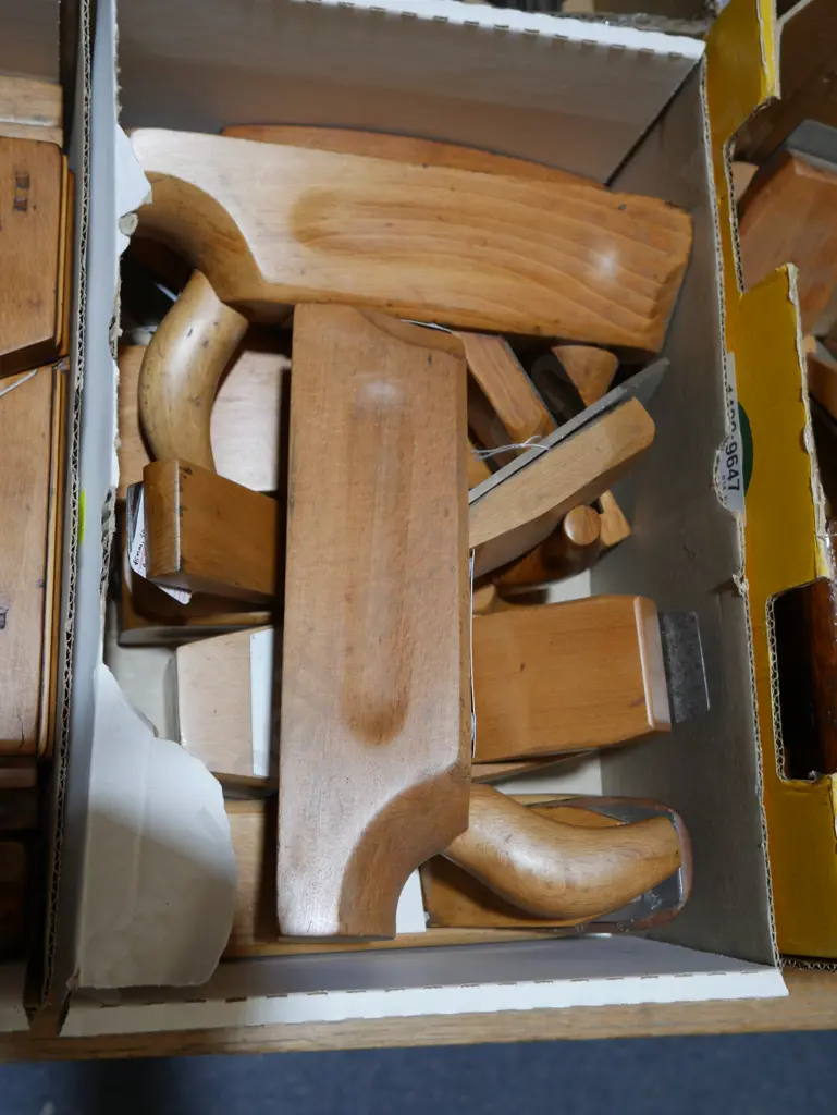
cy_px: 558
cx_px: 418
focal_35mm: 40
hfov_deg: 36.0
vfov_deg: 46.8
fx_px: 1289
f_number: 4.4
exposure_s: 1/60
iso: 200
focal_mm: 20
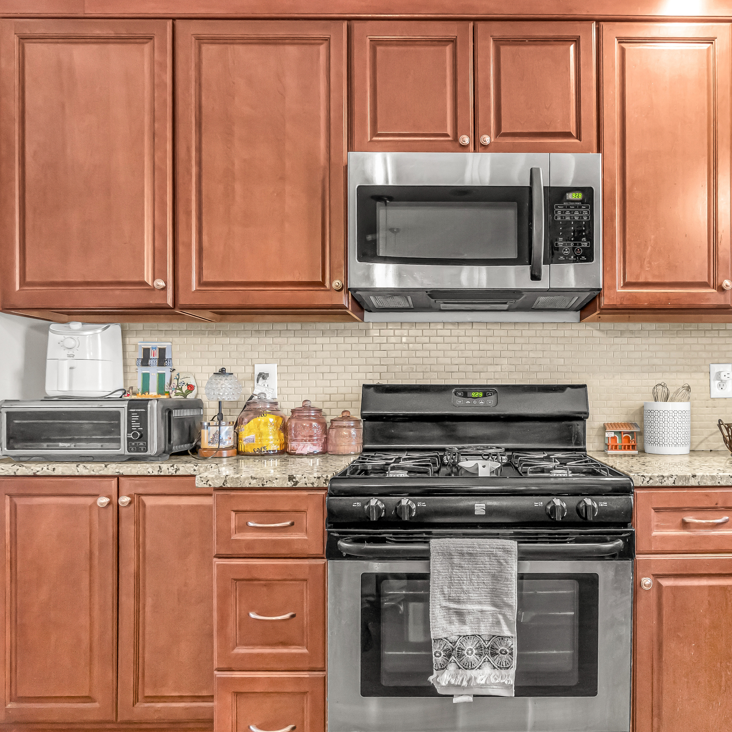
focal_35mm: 25
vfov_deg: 62.8
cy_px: 394
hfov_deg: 61.9
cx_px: 467
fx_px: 598
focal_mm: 12
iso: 800
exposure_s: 1/20
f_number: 4
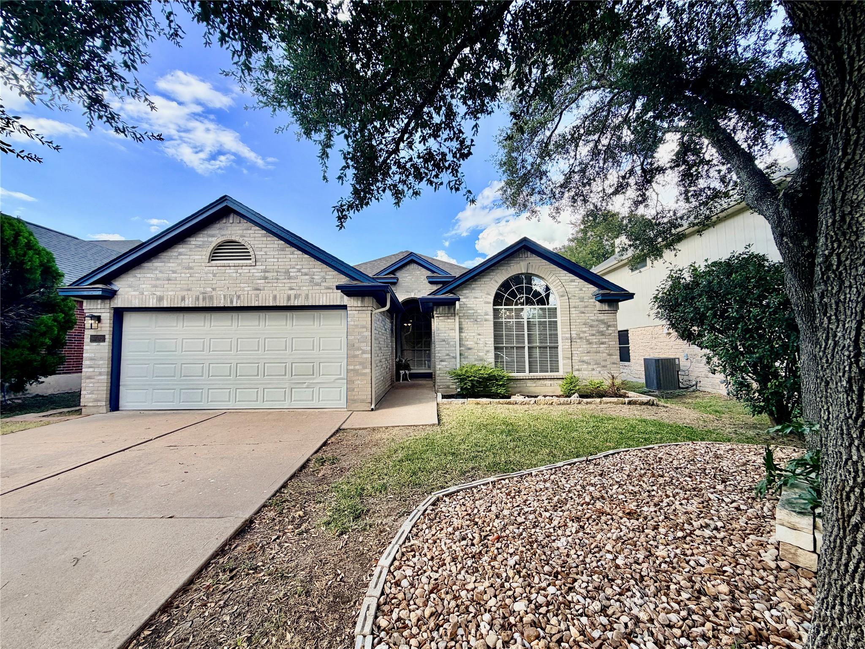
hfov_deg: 102.1
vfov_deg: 85.7
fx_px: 350
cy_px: 324
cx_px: 432
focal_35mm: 14
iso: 40
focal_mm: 2.22
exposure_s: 1/585
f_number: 2.2
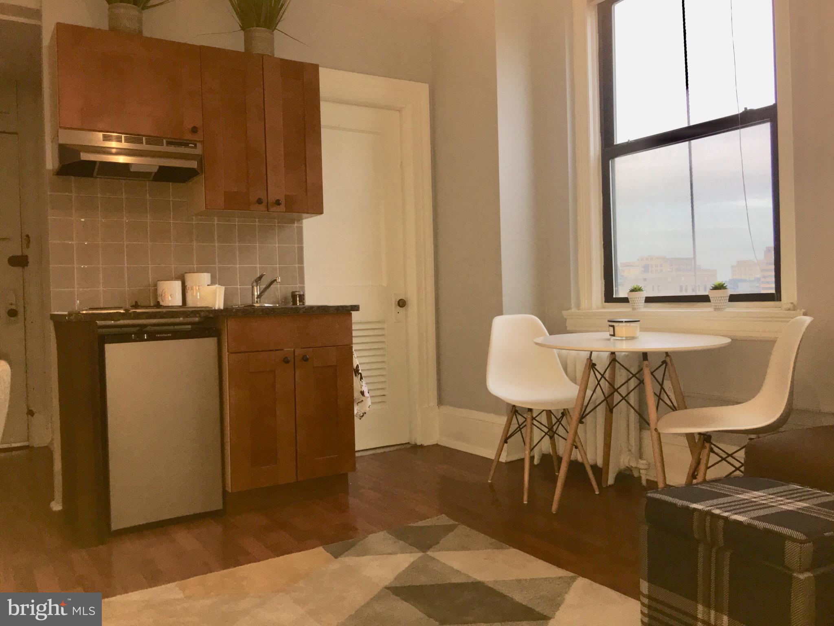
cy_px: 313
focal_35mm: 29
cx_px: 417
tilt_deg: -0.6
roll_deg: +1.1
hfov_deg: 61.7
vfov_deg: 48.2
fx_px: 699
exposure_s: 1/30
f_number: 2.2
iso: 64
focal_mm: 4.15
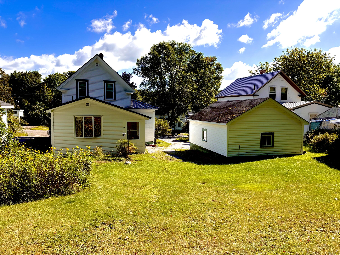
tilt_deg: -5.5
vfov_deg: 53.1
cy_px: 128
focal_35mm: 26
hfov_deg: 67.3
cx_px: 170
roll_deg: +0.3
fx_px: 255
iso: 50
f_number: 1.6
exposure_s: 1/2571
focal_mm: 5.96
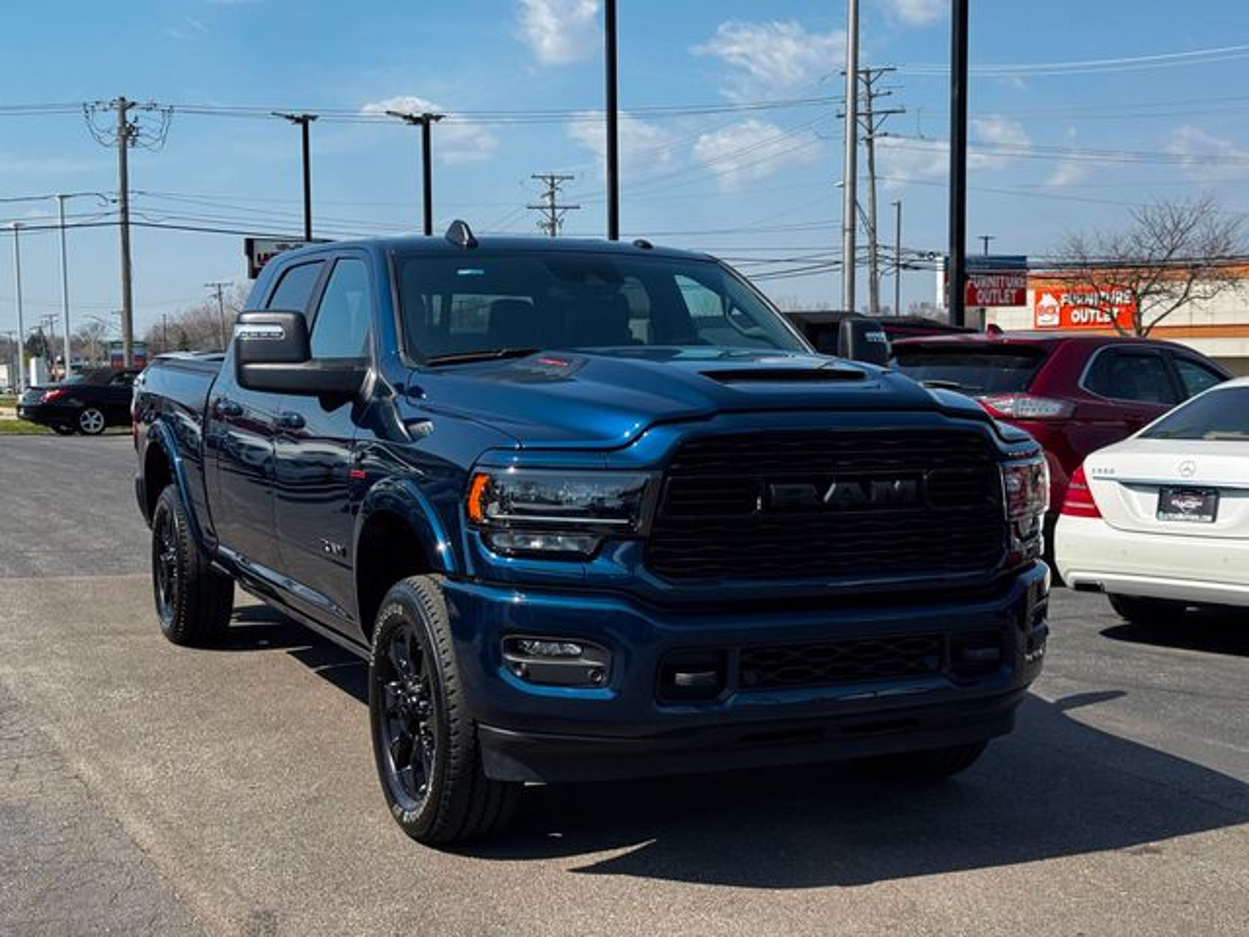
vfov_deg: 30.3
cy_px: 468
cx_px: 624
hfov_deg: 39.7
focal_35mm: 48
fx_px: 1732
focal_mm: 6.76
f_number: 1.78
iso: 64
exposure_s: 1/3817
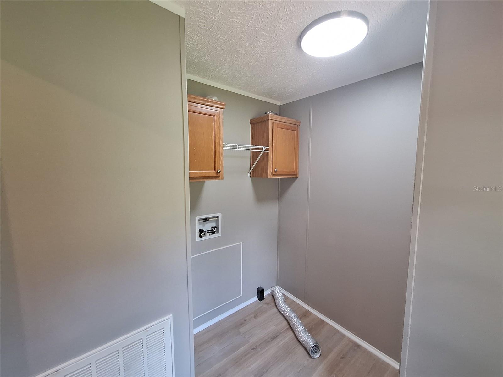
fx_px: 189
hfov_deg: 106.2
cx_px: 252
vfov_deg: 89.9
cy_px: 188
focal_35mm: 13
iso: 160
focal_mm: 1.74
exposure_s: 1/50
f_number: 2.2
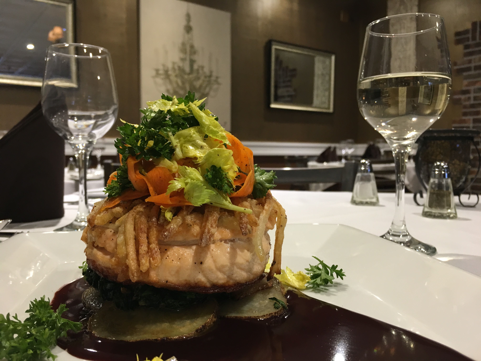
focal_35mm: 29
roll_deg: +0.4
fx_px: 403
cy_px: 180
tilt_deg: -3.5
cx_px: 240
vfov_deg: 48.2
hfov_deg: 61.7
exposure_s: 1/33
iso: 125
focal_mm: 4.15
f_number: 2.2
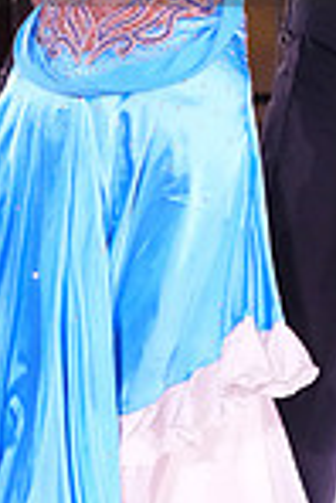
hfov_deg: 6.4
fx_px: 3003
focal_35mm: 215
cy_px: -105
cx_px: 297
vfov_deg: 9.4
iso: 6400
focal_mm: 55
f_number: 5
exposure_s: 1/400
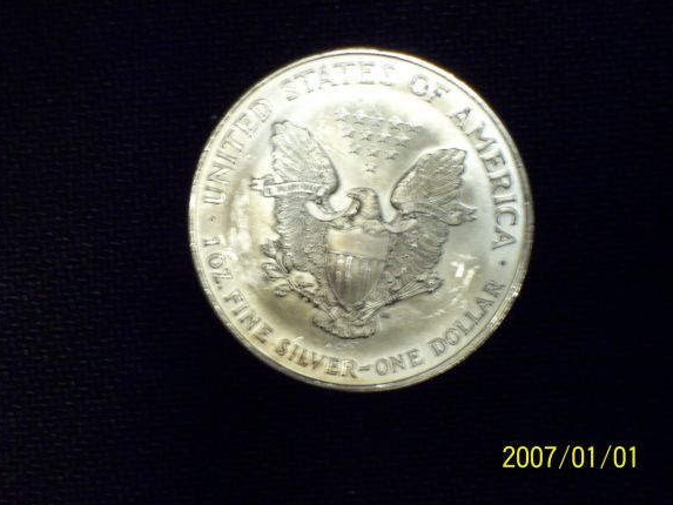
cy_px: 244
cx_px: 338
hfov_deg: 17.4
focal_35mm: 113
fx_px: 2197
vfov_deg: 13.1
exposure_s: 1/17.8
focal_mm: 18
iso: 160
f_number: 4.8
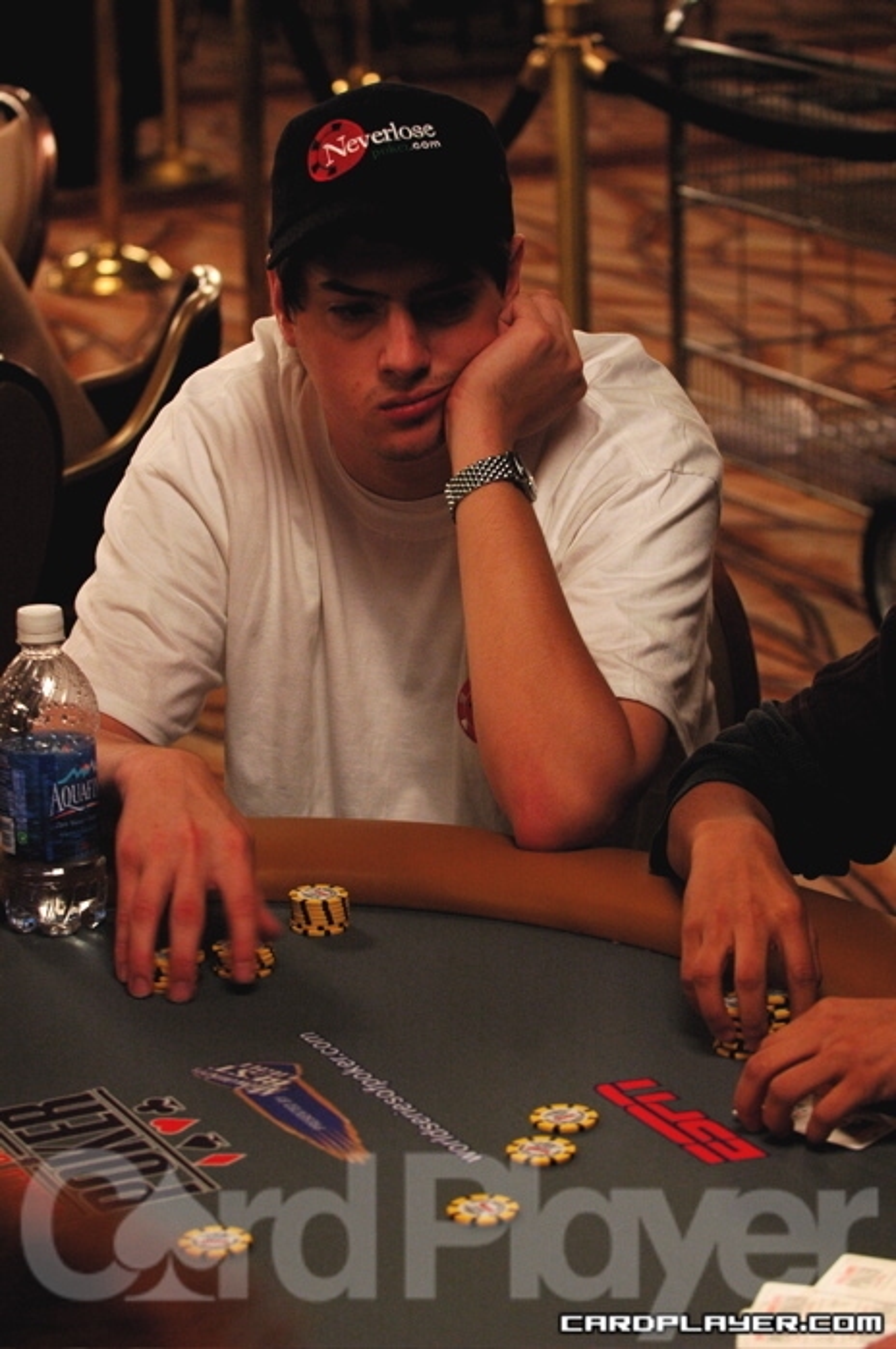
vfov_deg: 19.5
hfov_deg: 13.0
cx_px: 448
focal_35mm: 105
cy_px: 674
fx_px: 3931
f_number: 4
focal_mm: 70
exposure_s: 1/60
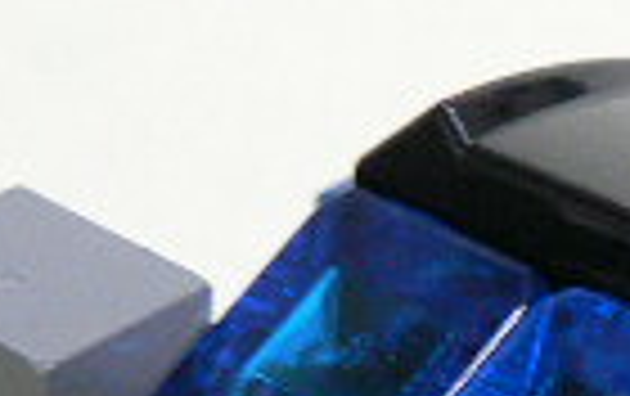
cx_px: 612
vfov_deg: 7.5
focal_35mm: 174
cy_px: 549
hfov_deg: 11.9
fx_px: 2992
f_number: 2.8
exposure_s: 1/13
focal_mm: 6
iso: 200
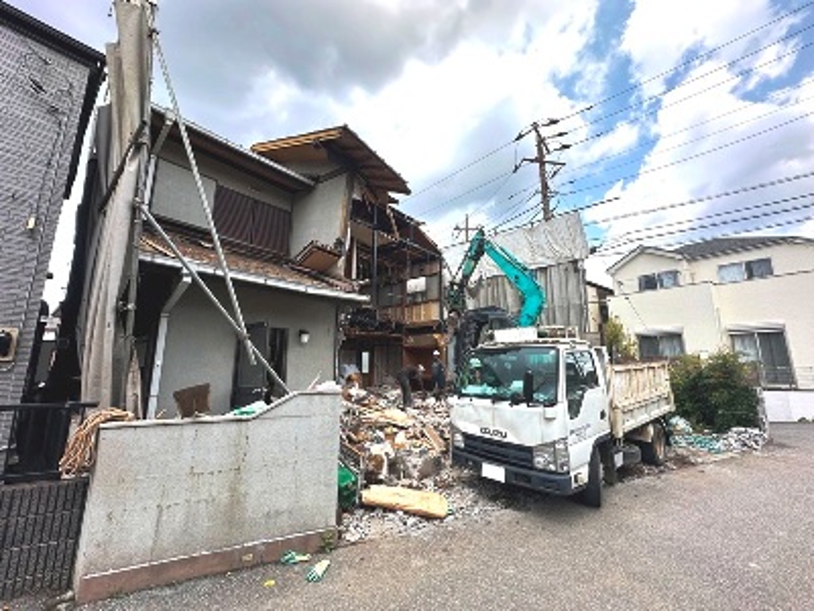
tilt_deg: +10.0
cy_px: 306
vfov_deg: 85.7
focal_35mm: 14
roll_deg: -0.1
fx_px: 329
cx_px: 407
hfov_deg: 102.1
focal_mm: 2.22
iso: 40
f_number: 2.2
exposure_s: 1/711
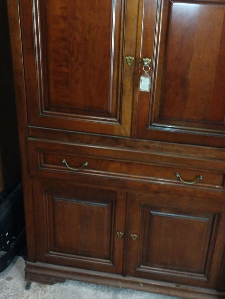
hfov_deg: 38.5
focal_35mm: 37
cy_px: 123
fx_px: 320
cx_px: 141
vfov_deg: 49.8
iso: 1009
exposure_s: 1/25
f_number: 1.8
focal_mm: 4.27
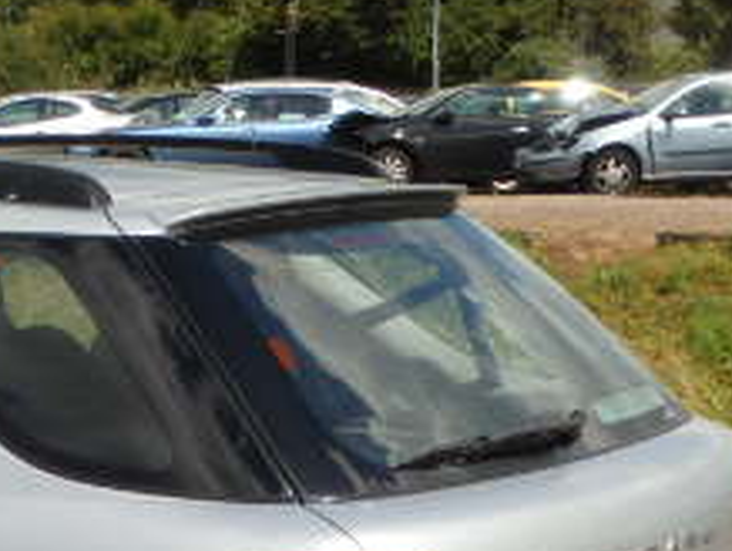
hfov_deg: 15.1
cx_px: -151
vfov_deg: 11.5
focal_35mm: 126
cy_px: 732
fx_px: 2667
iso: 125
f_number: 14
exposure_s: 1/125
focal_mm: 7.7
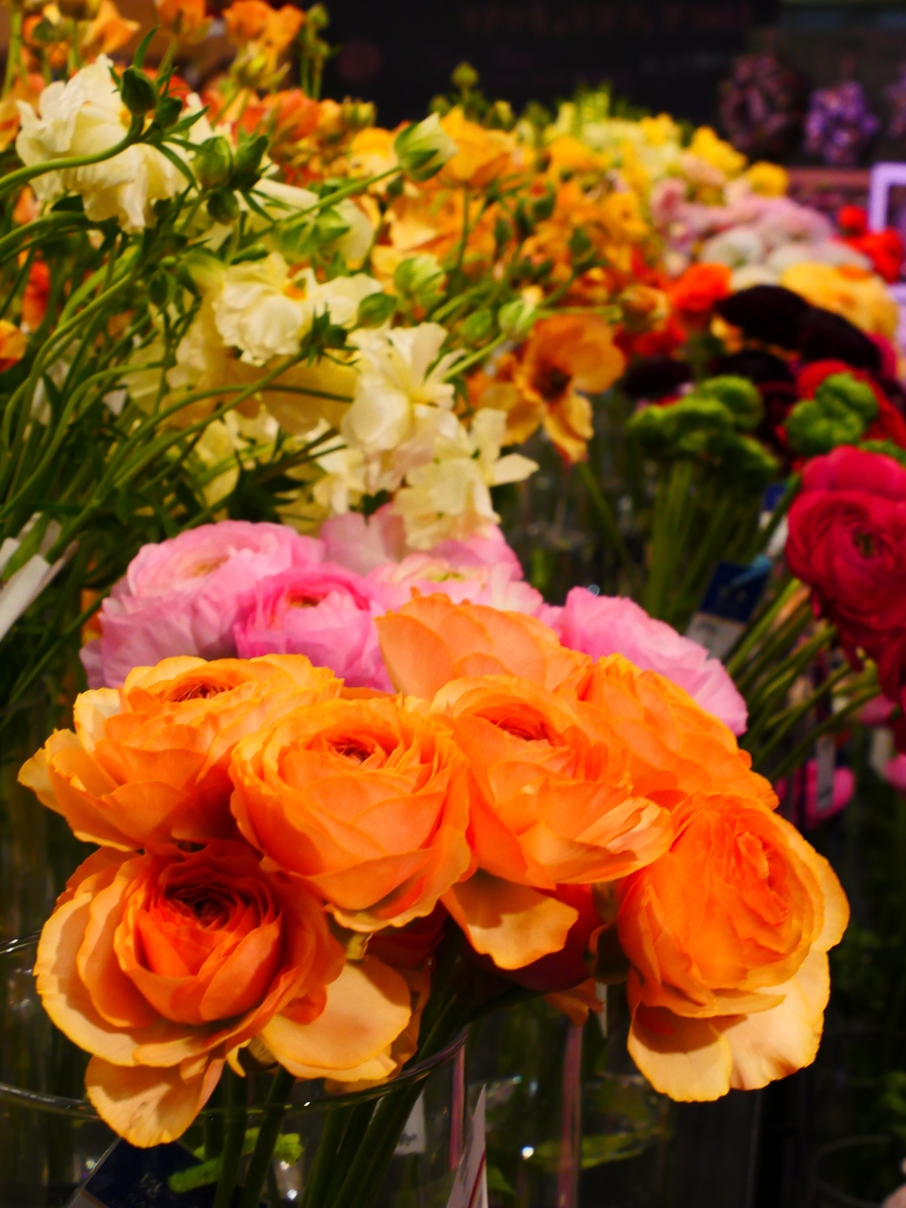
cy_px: 604
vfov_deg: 31.2
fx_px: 2164
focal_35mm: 62
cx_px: 453
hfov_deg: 23.7
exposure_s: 1/80
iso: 1250
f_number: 8
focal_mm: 31
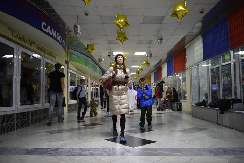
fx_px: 197
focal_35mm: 29
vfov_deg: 45.0
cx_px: 122
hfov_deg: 63.6
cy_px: 82
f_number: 2.8
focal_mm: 29
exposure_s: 1/250
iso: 2500
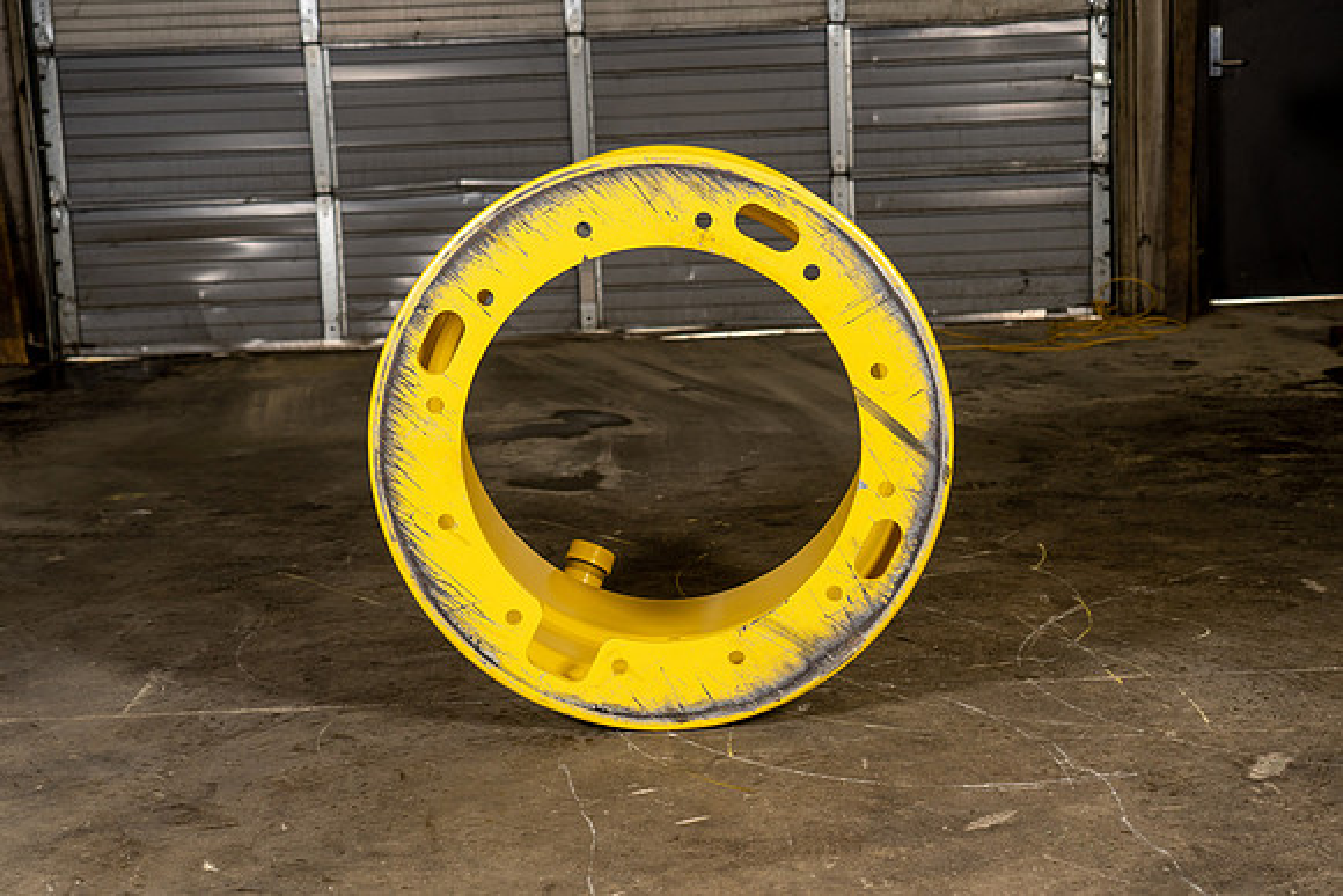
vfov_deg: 23.8
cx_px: 672
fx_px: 2127
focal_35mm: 57
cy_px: 448
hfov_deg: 35.0
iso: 500
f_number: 5.6
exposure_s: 1/100
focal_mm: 57
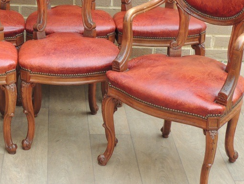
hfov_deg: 21.9
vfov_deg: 16.8
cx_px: 22
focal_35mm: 87
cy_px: 27
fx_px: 614
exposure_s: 1/80
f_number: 3.4
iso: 100
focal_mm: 7.6
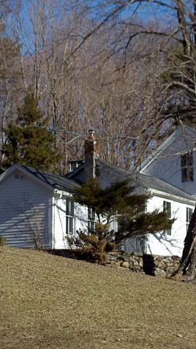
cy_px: 175
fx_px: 1230
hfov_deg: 9.1
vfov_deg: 16.1
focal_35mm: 133
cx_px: 169
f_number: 4.6
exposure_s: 1/500
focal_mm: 12.35
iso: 100
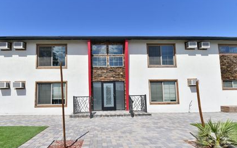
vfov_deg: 64.5
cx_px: 101
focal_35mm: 18
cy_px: 86
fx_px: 116
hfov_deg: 90.5
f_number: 11
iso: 100
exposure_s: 1/100
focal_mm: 15
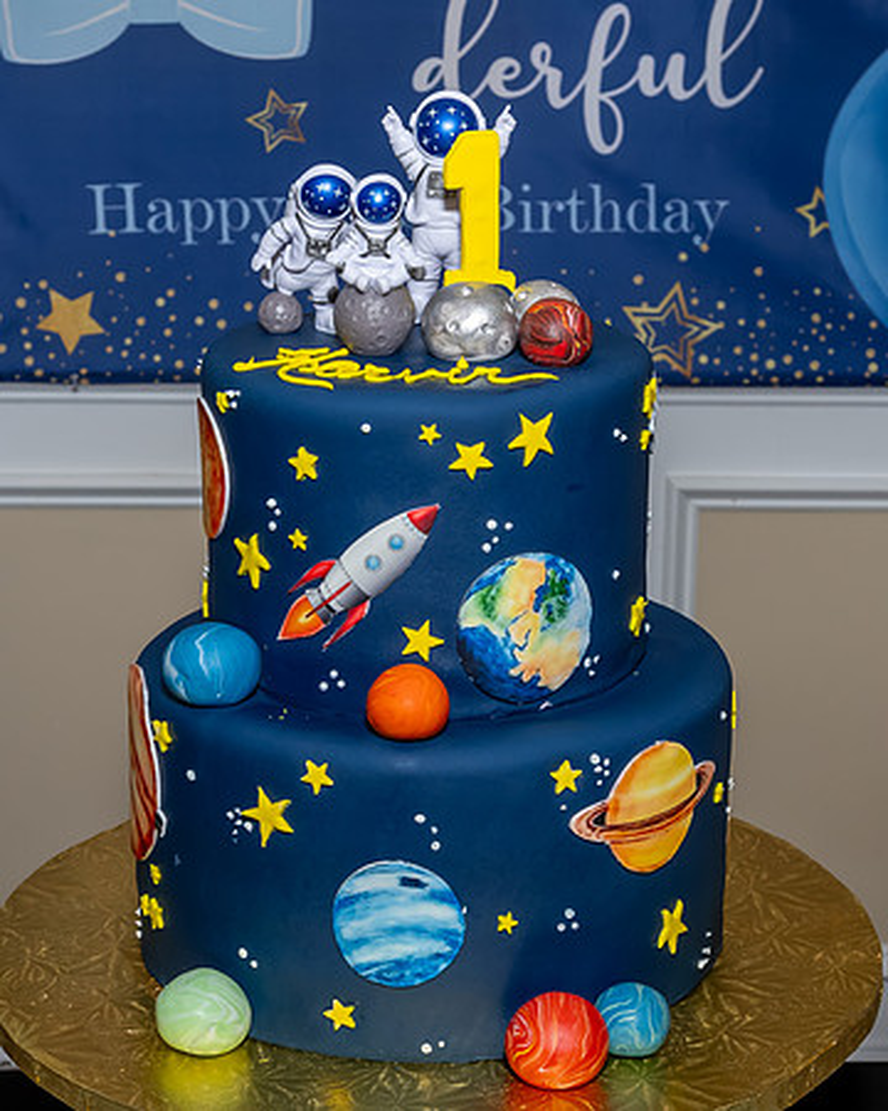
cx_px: 496
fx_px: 2512
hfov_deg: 20.0
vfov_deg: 24.9
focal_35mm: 76
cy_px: 525
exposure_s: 1/250
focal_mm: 30
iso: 1000
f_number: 7.1
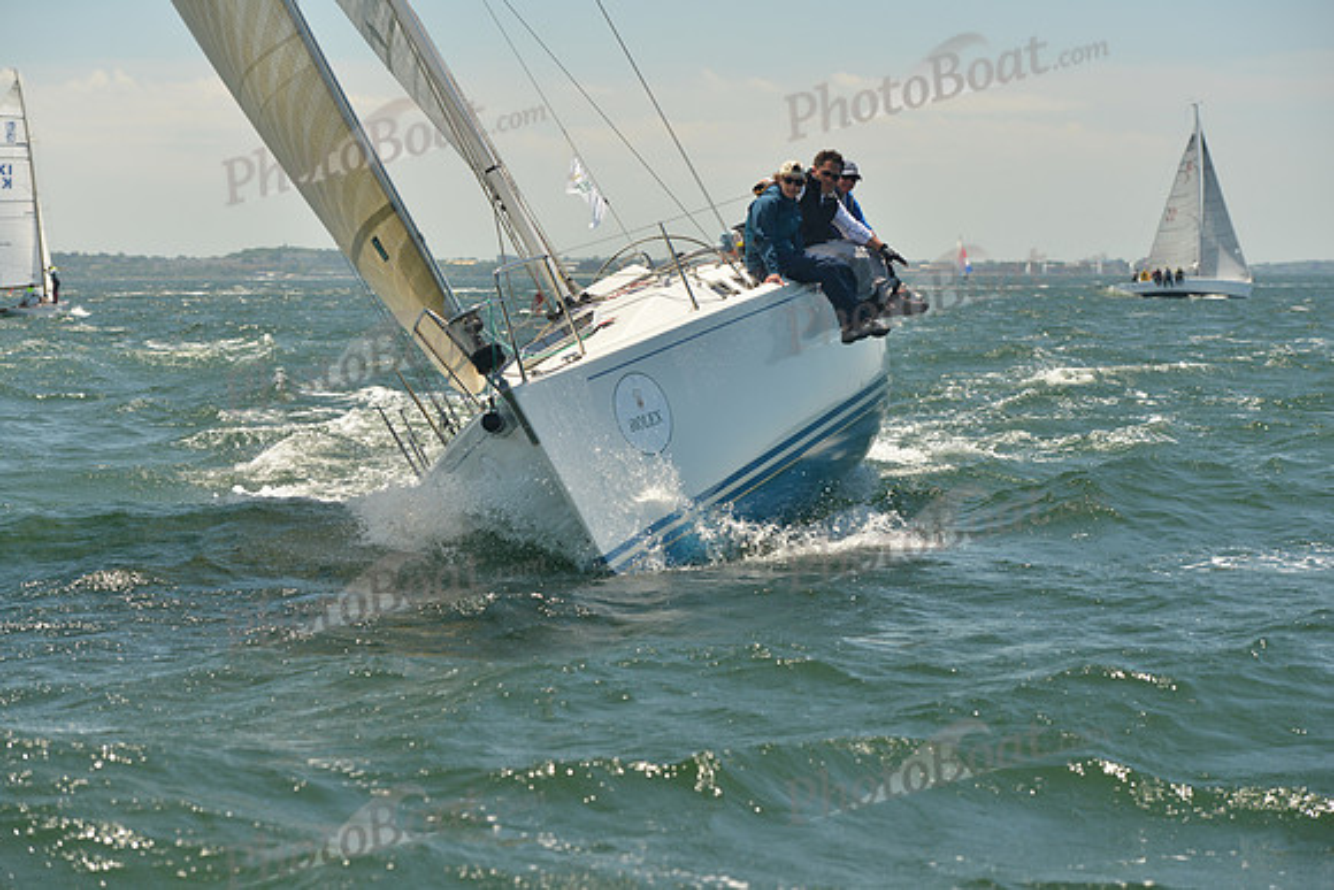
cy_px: 445
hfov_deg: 20.4
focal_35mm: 100
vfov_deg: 13.7
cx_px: 667
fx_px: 3706
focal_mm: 100
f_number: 5.6
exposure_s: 1/800
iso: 400
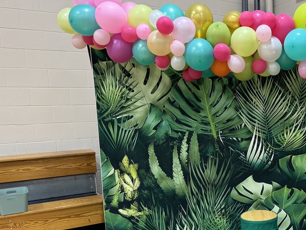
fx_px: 363
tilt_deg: -11.1
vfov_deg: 34.5
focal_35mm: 41
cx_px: 260
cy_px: 171
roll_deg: +0.6
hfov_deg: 42.9
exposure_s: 1/60
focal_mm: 6.76
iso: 160
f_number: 1.78
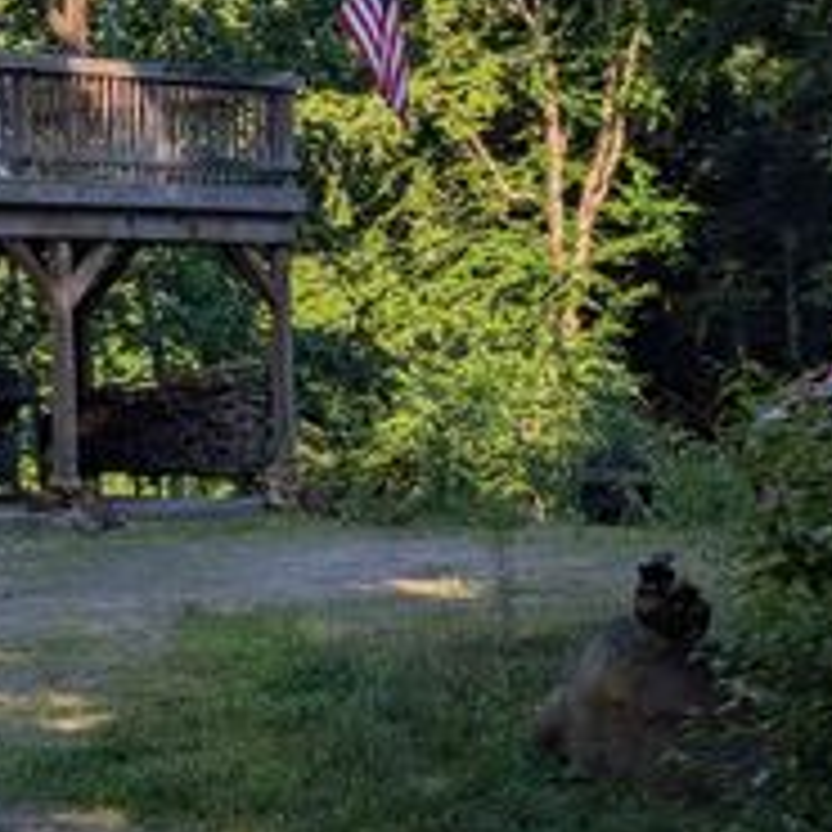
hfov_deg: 14.2
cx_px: -279
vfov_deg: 14.8
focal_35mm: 117
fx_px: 3182
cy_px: 112
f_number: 1.68
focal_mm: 6.9
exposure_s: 1/617
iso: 19
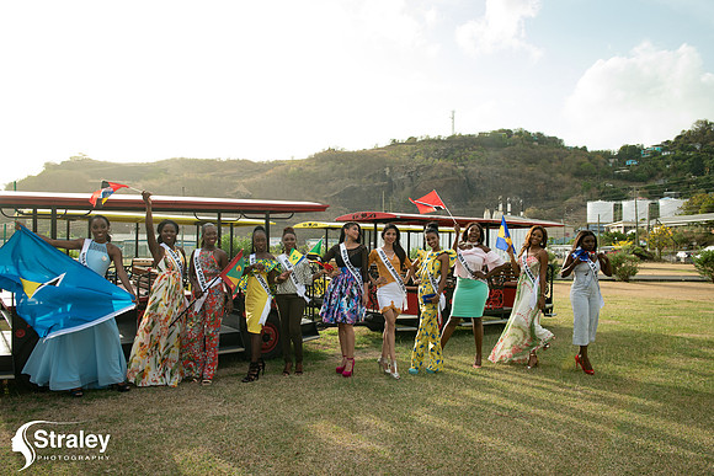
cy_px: 238
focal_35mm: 29
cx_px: 357
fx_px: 575
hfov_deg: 63.6
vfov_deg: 45.0
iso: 80
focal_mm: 29
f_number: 6.3
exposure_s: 1/125
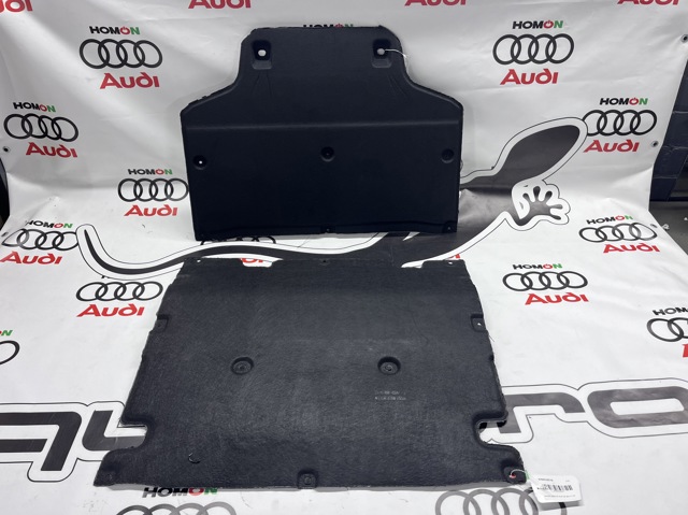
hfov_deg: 67.3
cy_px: 258
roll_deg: -0.4
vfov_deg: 53.0
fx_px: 516
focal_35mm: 26
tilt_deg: -38.6
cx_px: 344
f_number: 1.6
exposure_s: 1/122
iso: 50
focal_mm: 5.1
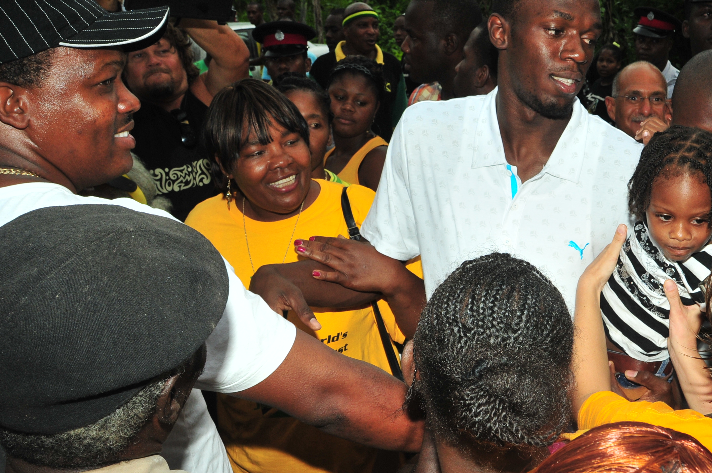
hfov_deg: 45.7
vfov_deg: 32.4
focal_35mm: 41
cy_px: 295
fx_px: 810
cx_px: 540
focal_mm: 18
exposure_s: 1/320
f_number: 9
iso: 400
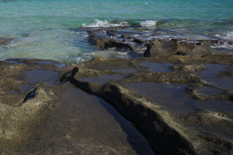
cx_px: 21
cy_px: 8
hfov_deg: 38.8
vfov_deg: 27.3
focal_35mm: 47
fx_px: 304
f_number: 7.1
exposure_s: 1/800
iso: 200
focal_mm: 16
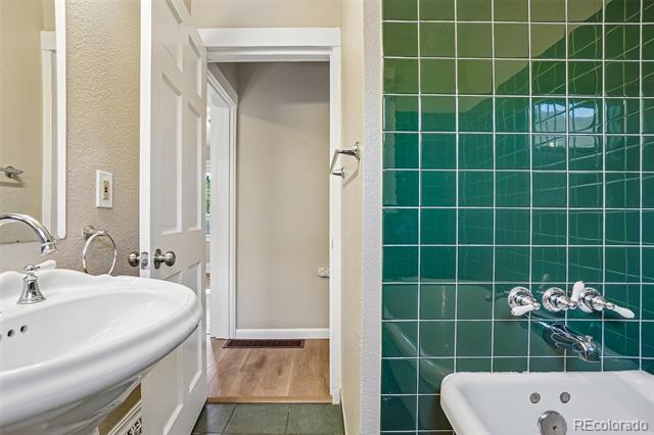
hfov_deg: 90.0
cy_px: 218
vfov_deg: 67.3
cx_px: 327
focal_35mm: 18
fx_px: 327
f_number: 8
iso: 400
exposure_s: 1/10
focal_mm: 12
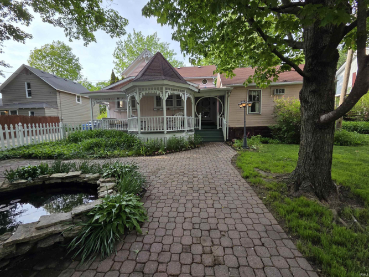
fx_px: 139
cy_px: 138
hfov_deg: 106.2
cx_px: 184
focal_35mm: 13
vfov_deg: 89.9
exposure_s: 1/724
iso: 50
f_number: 2.2
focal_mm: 2.2
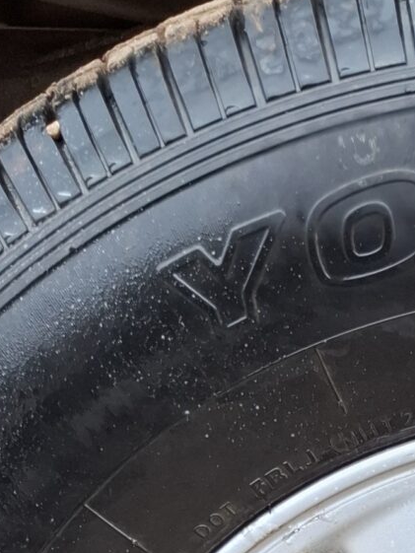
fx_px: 1678
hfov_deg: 13.4
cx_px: 588
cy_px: 824
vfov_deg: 17.0
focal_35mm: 105
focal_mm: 5.54
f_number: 1.8
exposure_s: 1/194
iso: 50
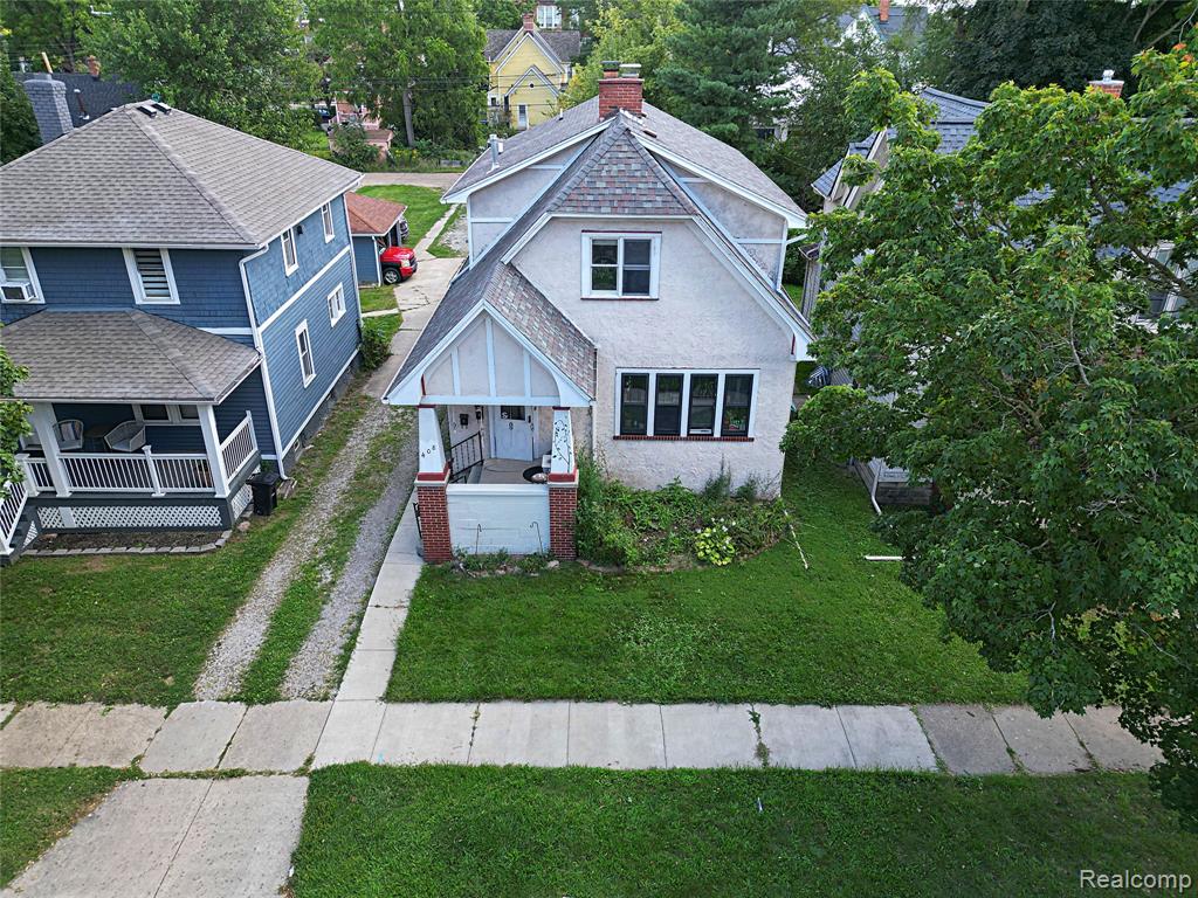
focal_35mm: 24
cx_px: 599
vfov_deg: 56.8
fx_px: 831
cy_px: 449
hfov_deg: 71.6
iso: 110
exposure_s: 1/320
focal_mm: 6.7
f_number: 1.7
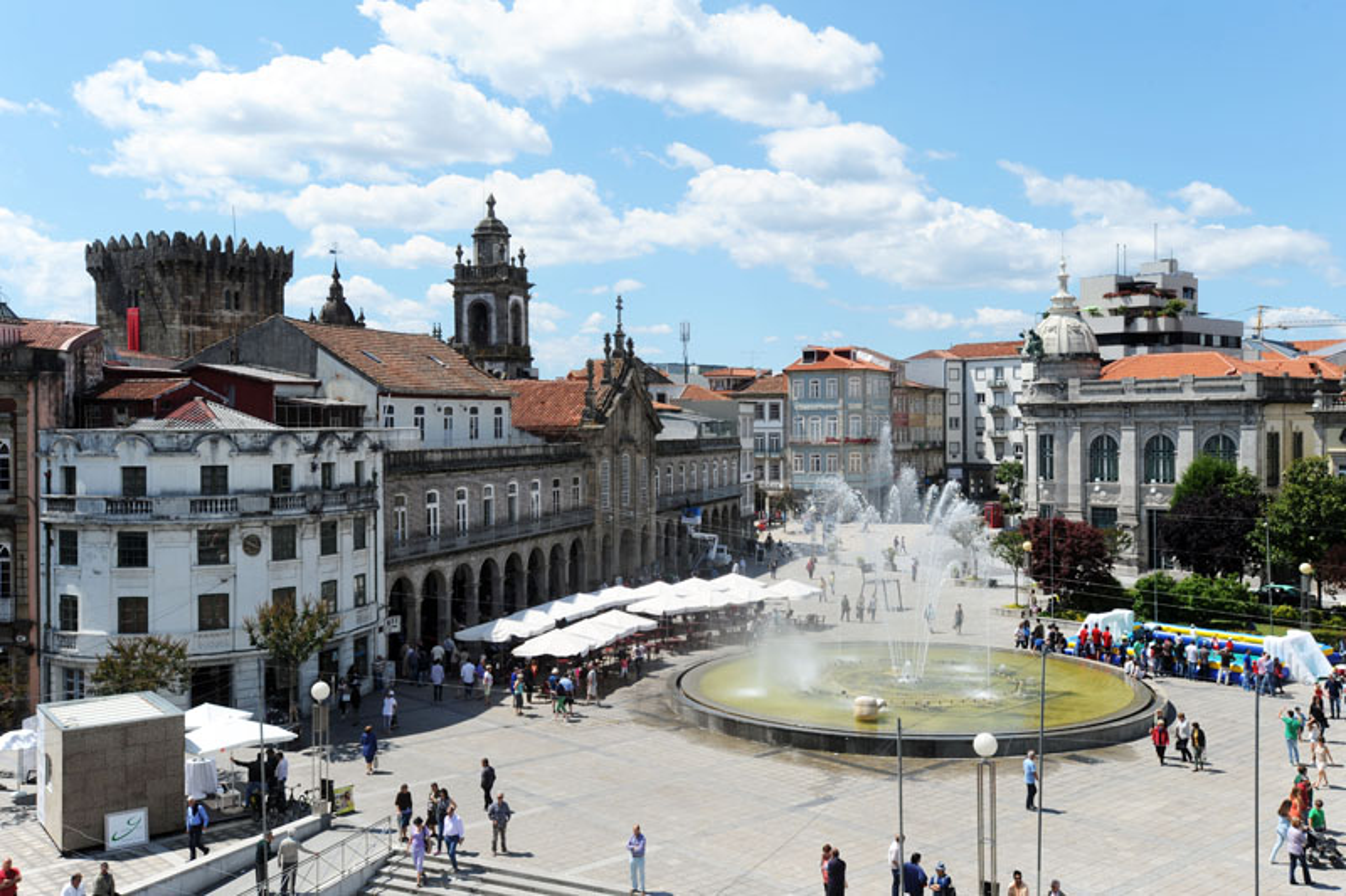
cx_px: 673
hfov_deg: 54.4
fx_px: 1308
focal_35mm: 35
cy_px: 448
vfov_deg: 37.8
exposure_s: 1/320
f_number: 11
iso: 200
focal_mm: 35
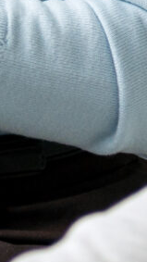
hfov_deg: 1.5
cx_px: -489
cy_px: -230
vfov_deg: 2.7
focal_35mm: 806
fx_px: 5590
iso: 500
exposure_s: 1/800
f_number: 2.8
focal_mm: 85
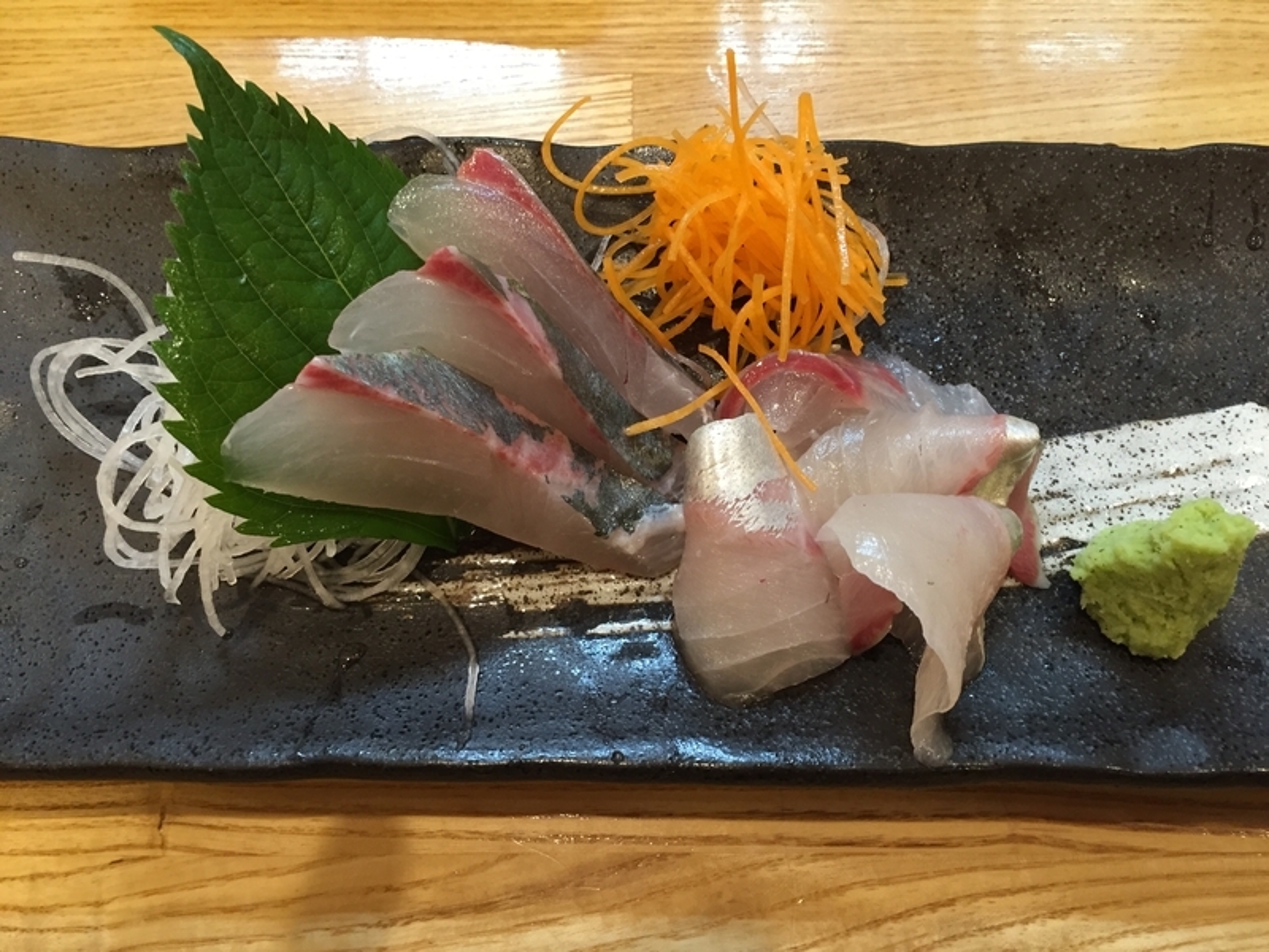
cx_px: 634
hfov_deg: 61.7
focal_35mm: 29
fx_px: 1063
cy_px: 476
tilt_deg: -69.4
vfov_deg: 48.2
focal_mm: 4.15
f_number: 2.2
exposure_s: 1/30
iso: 125
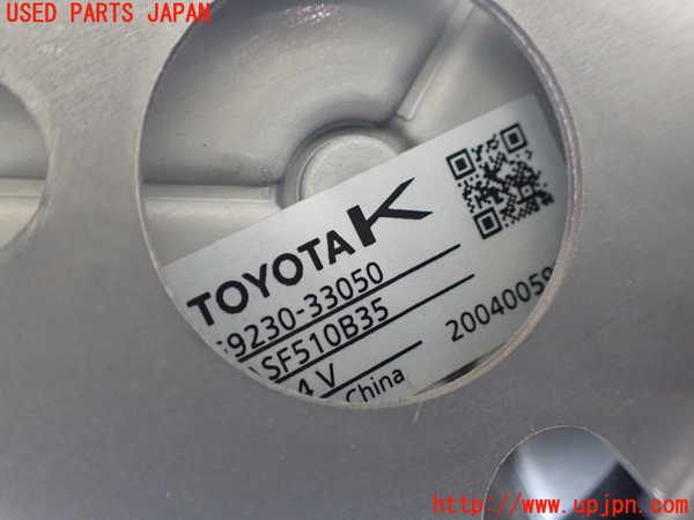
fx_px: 601
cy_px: 260
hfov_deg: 60.0
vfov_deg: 46.8
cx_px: 347
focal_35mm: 30
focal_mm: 5.4
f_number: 2.3
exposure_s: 1/30
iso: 800
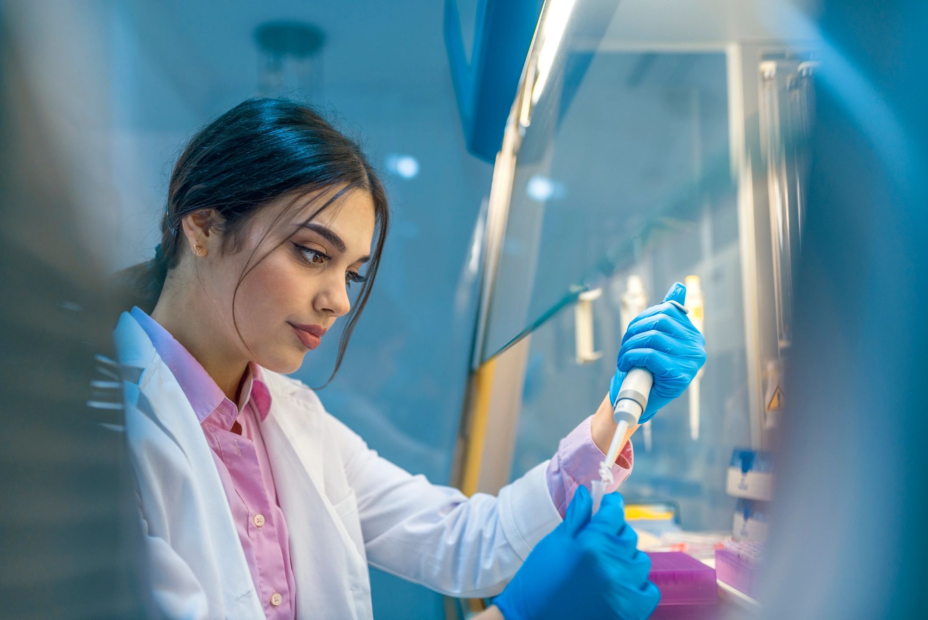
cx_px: 464
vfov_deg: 37.9
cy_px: 310
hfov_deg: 54.4
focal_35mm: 35
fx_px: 903
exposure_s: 1/125
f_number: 2
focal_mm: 35
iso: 160
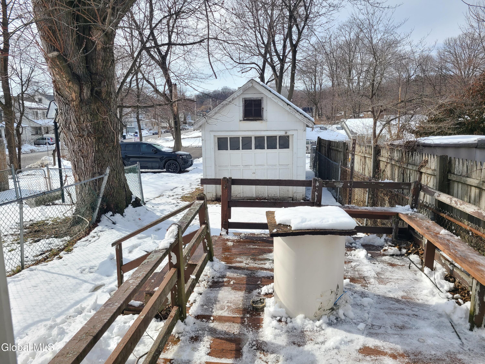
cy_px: 182
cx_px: 242
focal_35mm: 26
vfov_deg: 53.1
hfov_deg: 67.3
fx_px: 364
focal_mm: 5.4
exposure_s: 1/1780
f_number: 1.8
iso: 40
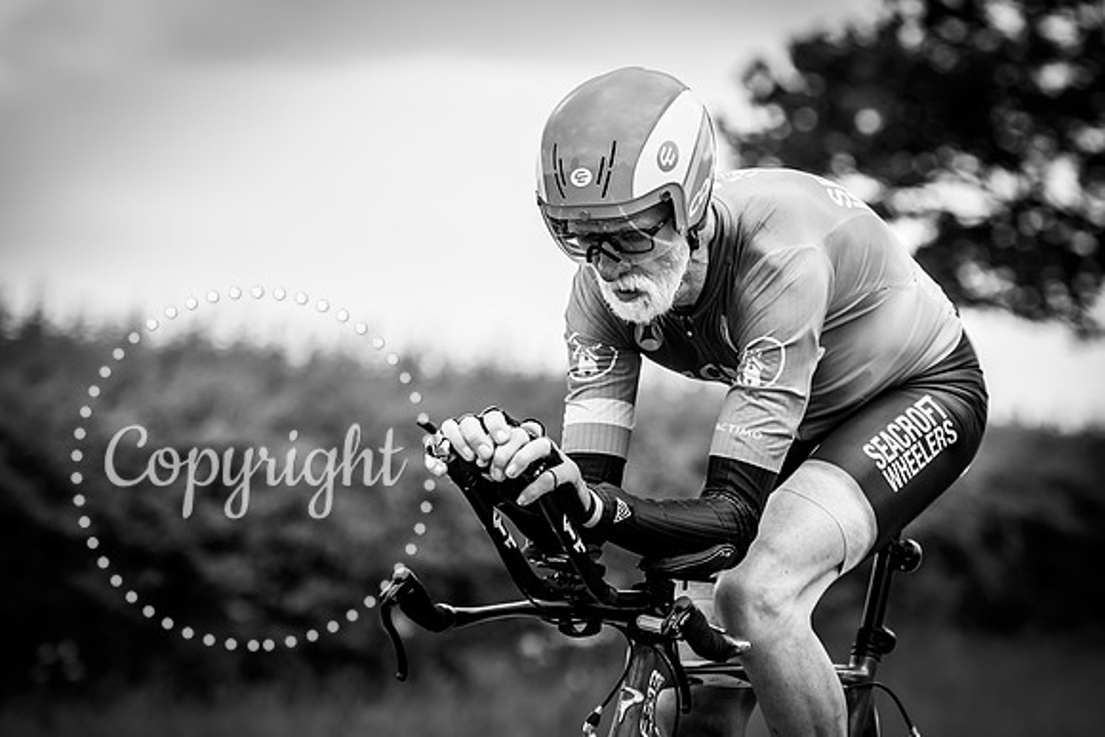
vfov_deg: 8.1
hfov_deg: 12.0
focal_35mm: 171
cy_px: 344
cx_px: 605
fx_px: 5236
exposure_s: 1/1250
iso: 160
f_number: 3.2
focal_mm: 114
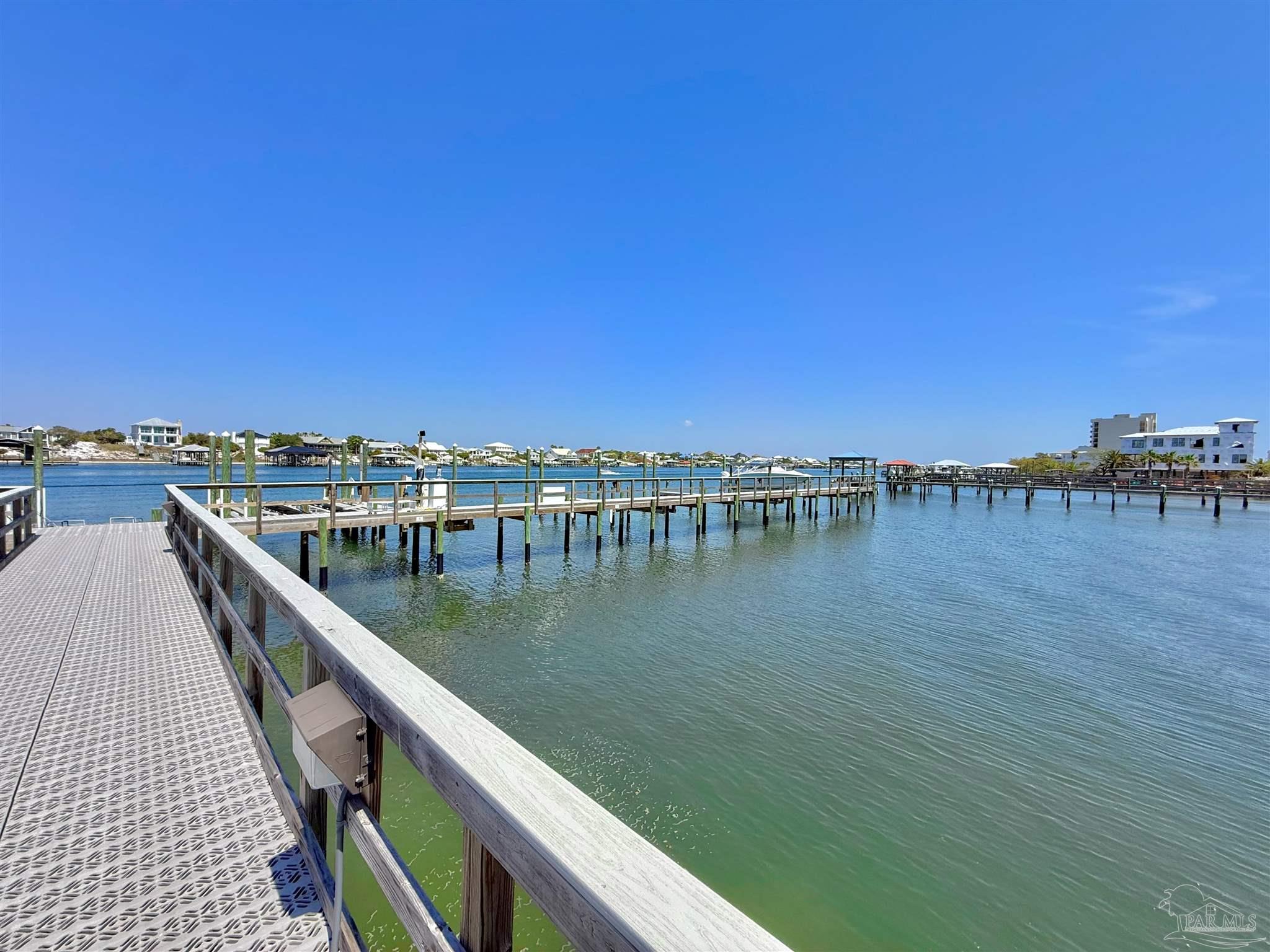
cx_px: 635
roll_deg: -1.2
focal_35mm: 14
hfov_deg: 102.1
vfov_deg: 85.7
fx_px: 514
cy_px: 476
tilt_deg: -1.1
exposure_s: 1/2506
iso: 50
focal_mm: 2.22
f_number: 2.2
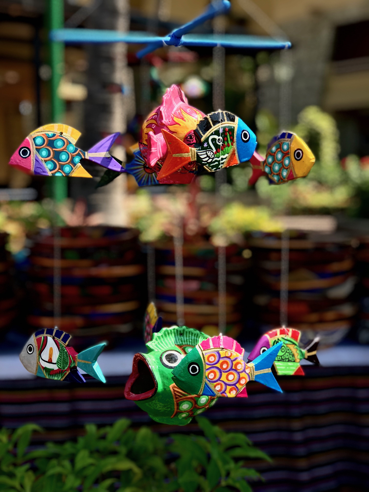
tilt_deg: -5.8
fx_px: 810
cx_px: 184
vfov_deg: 33.8
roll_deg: -0.2
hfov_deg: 25.7
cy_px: 246
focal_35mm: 57
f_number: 2.8
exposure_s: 1/219
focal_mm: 6.6
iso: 20
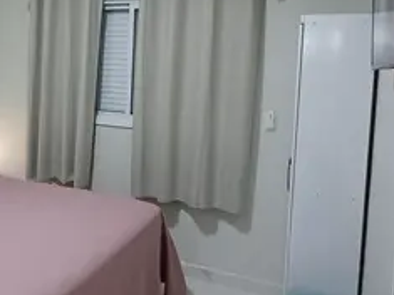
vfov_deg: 46.2
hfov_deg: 56.7
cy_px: 104
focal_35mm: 30
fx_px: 341
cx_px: 94
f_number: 2.2
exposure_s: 1/24
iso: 320
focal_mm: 1.64
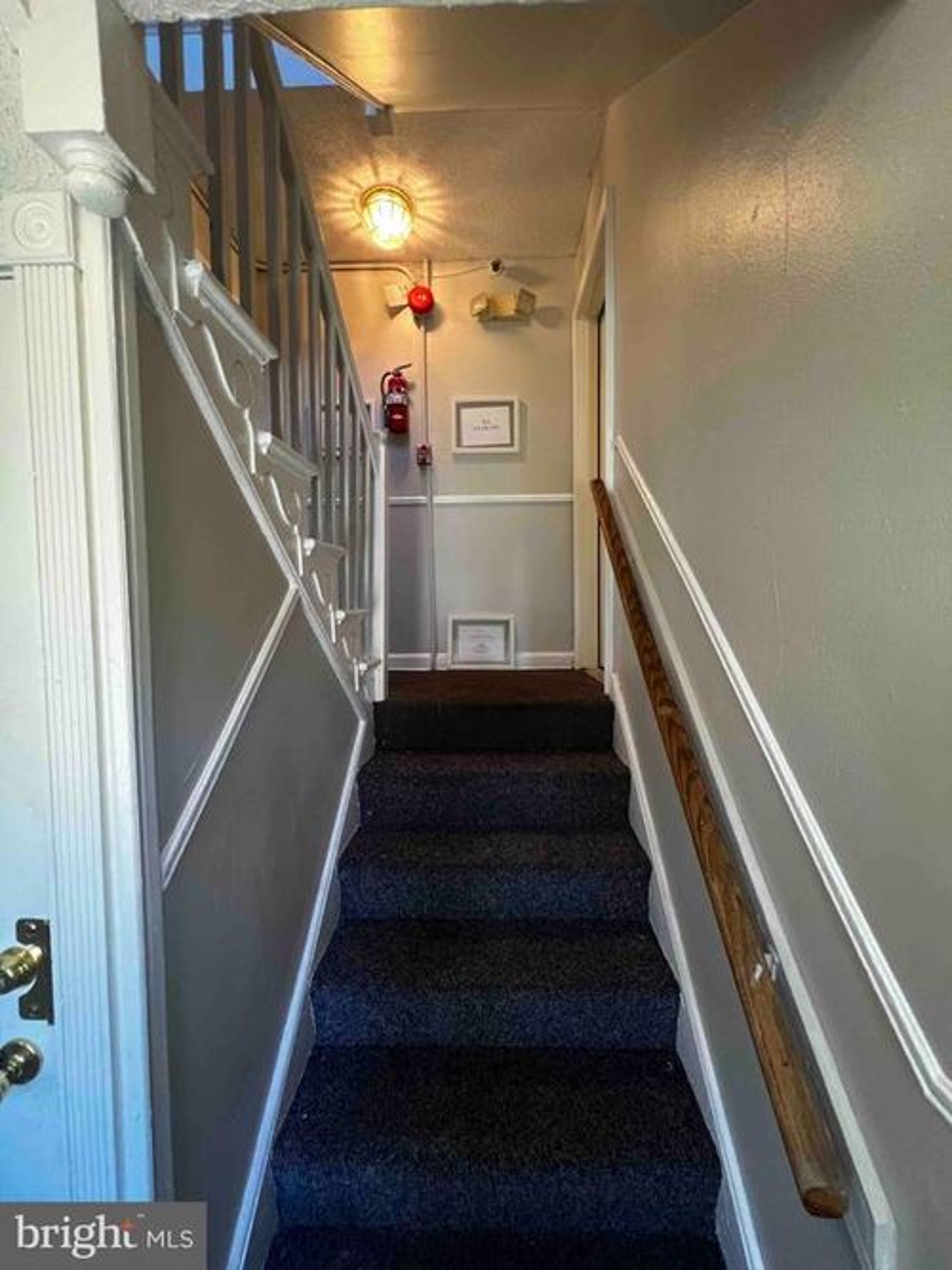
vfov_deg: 106.2
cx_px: 476
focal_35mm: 13
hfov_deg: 89.9
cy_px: 635
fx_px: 477
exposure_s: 1/60
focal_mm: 1.57
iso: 400
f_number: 1.8
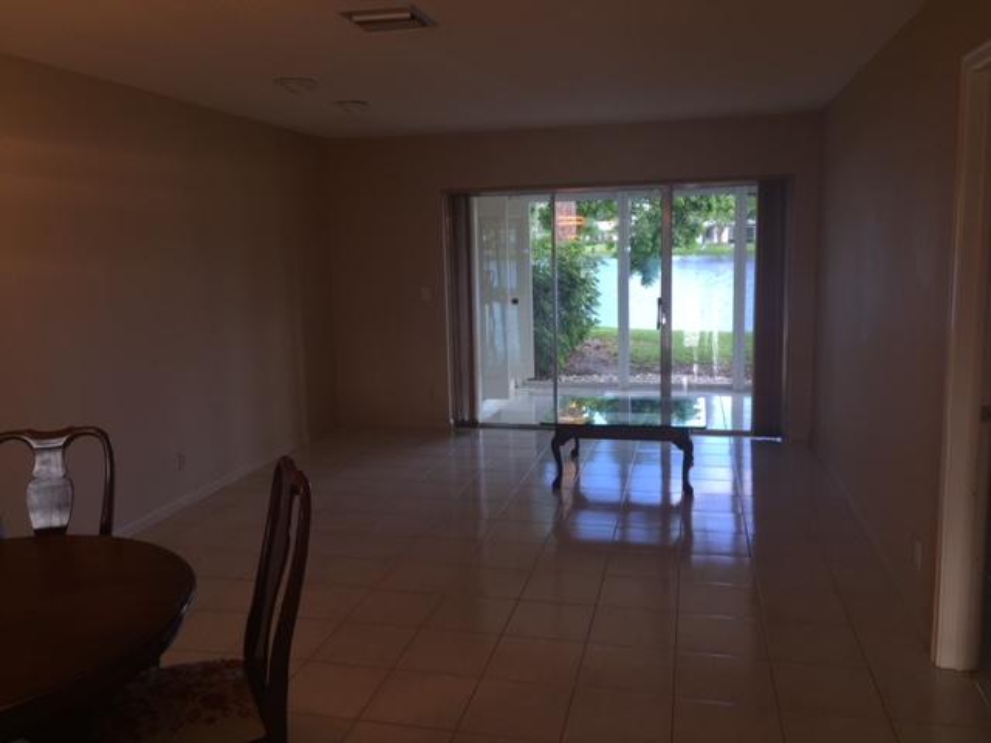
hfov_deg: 61.7
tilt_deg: -6.1
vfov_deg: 48.2
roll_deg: +0.4
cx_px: 496
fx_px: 830
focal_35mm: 29
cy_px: 372
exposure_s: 1/60
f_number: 2.2
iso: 32
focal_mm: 4.15
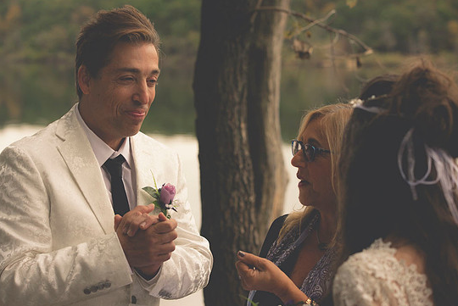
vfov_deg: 15.6
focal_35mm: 88
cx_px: 215
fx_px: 1120
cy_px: 150
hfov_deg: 23.1
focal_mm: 82
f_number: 5
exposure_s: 1/200
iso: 160
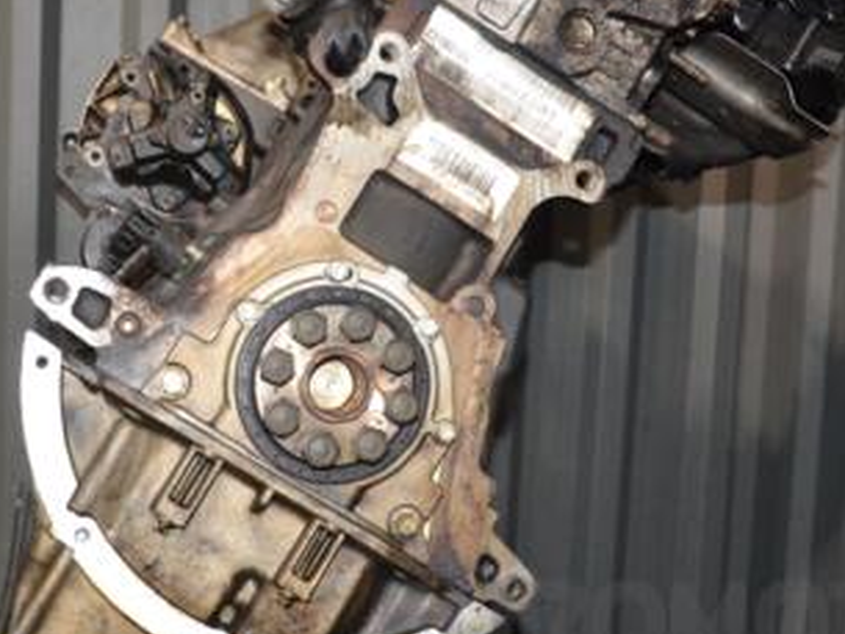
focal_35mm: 68
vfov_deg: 21.6
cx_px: 330
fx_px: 1661
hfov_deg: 28.5
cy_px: 255
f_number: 5
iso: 800
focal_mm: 24
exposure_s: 1/60
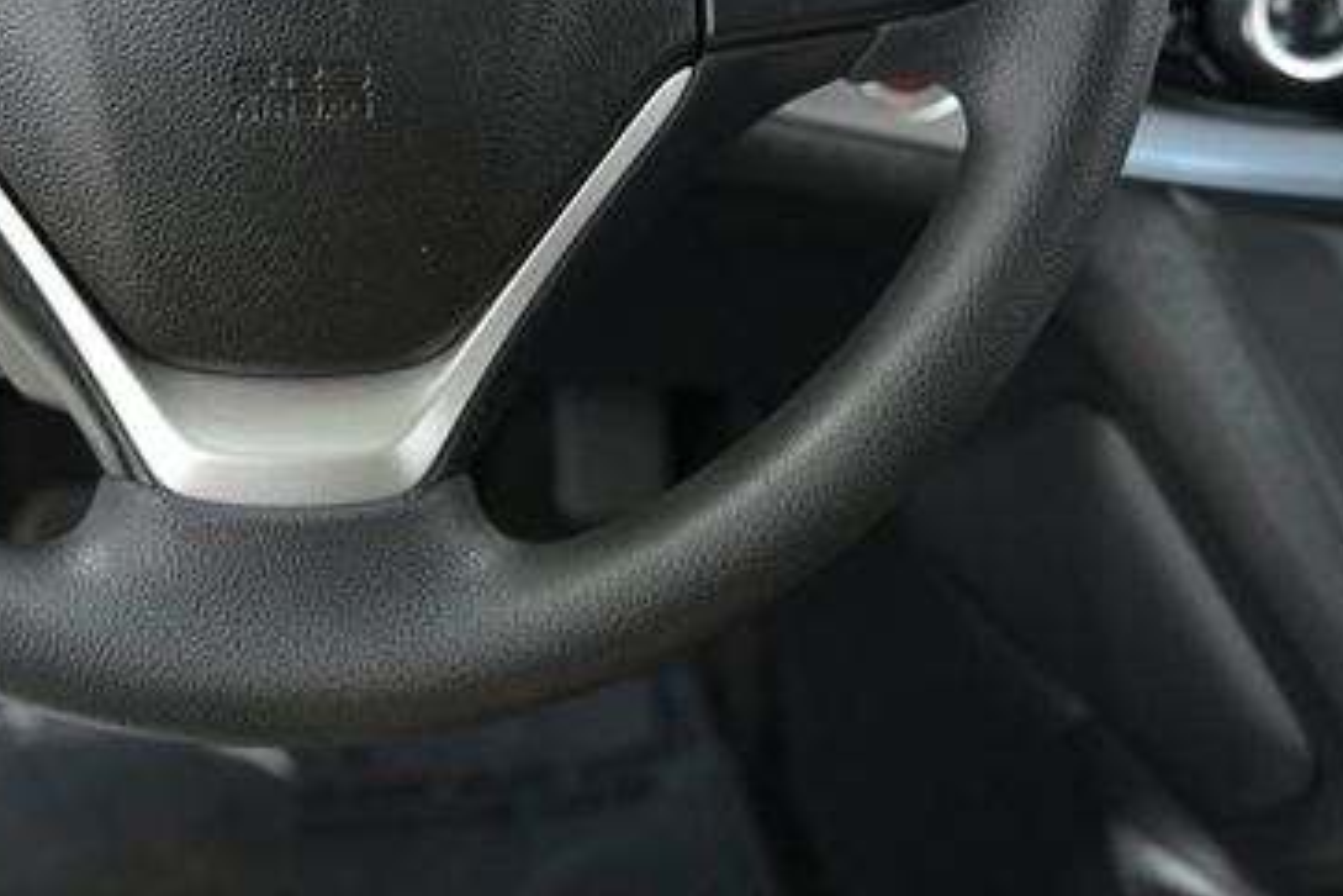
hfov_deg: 32.6
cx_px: 303
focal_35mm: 60
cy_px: 150
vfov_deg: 22.3
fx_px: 2238
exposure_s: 1/125
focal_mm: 34
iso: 2000
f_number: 4
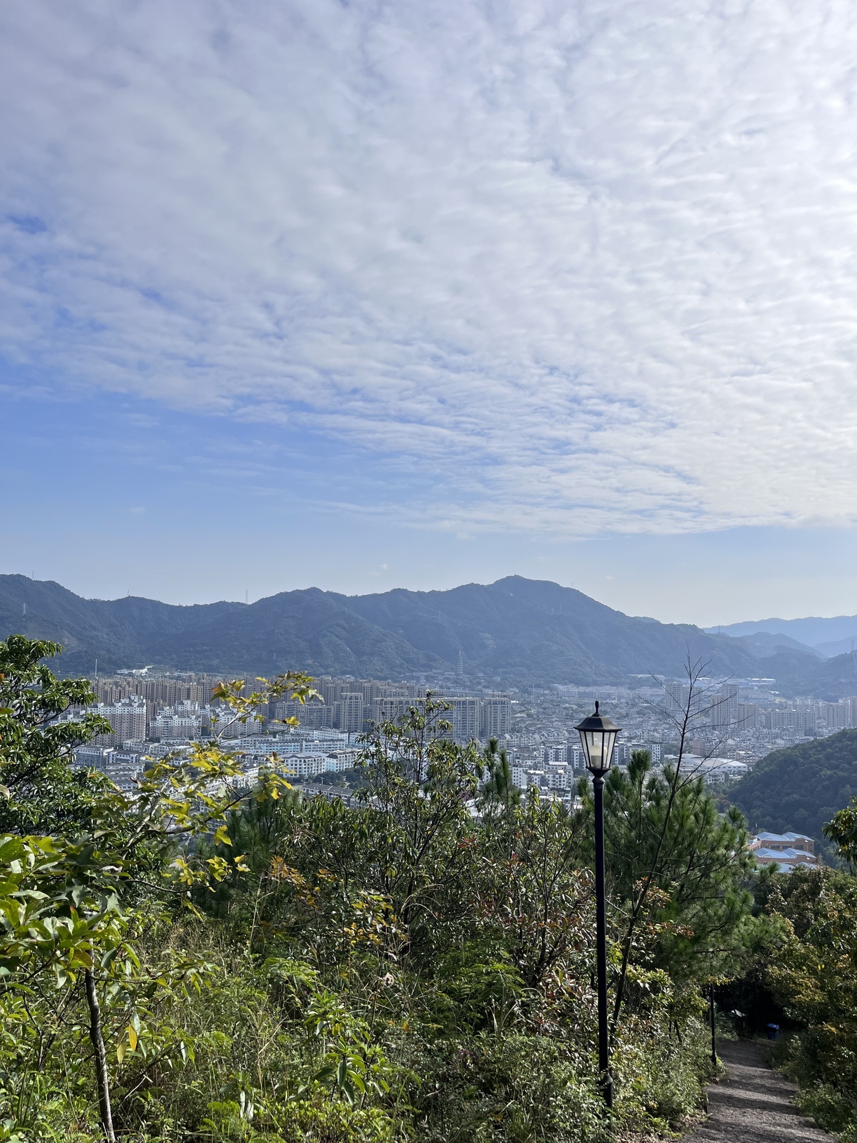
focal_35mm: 26
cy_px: 572
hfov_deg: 53.1
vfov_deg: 67.3
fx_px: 858
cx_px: 428
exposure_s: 1/7874
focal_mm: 5.1
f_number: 1.6
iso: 50
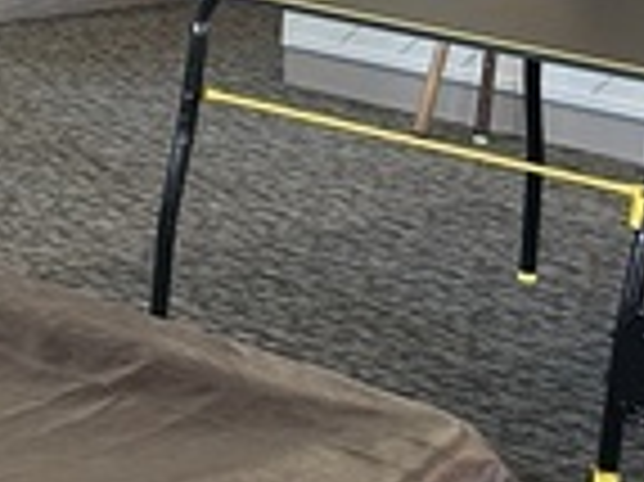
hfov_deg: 11.3
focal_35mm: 150
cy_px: -286
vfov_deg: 9.5
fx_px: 2788
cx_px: -813
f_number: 1.5
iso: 125
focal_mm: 5.7
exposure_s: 1/97
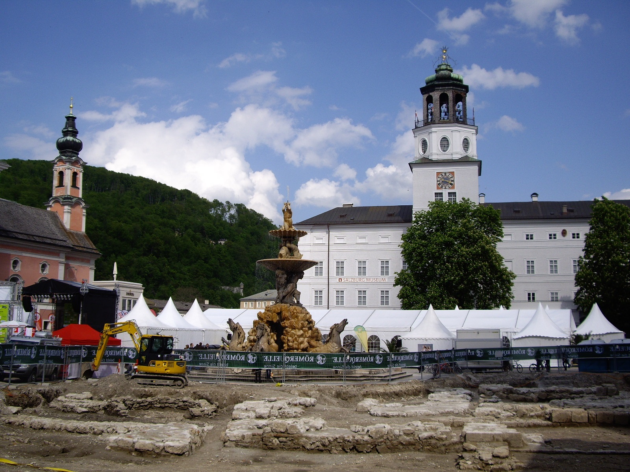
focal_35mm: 38
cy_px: 236
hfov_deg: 49.0
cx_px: 315
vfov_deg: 37.7
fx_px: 692
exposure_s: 1/200
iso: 64
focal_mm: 7.9
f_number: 8
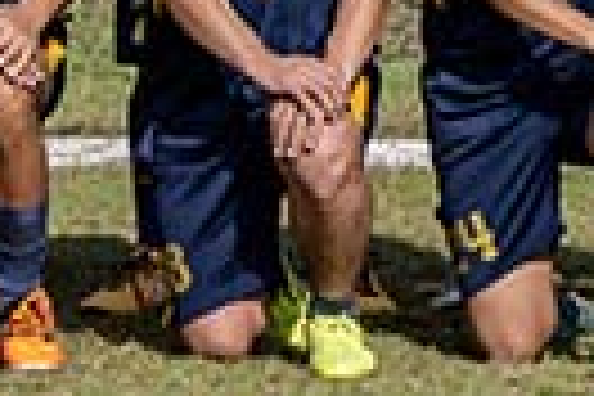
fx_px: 8414
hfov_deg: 4.0
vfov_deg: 2.7
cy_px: -536
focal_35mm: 510
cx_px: -279
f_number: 9
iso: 220
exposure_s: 1/640
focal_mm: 70
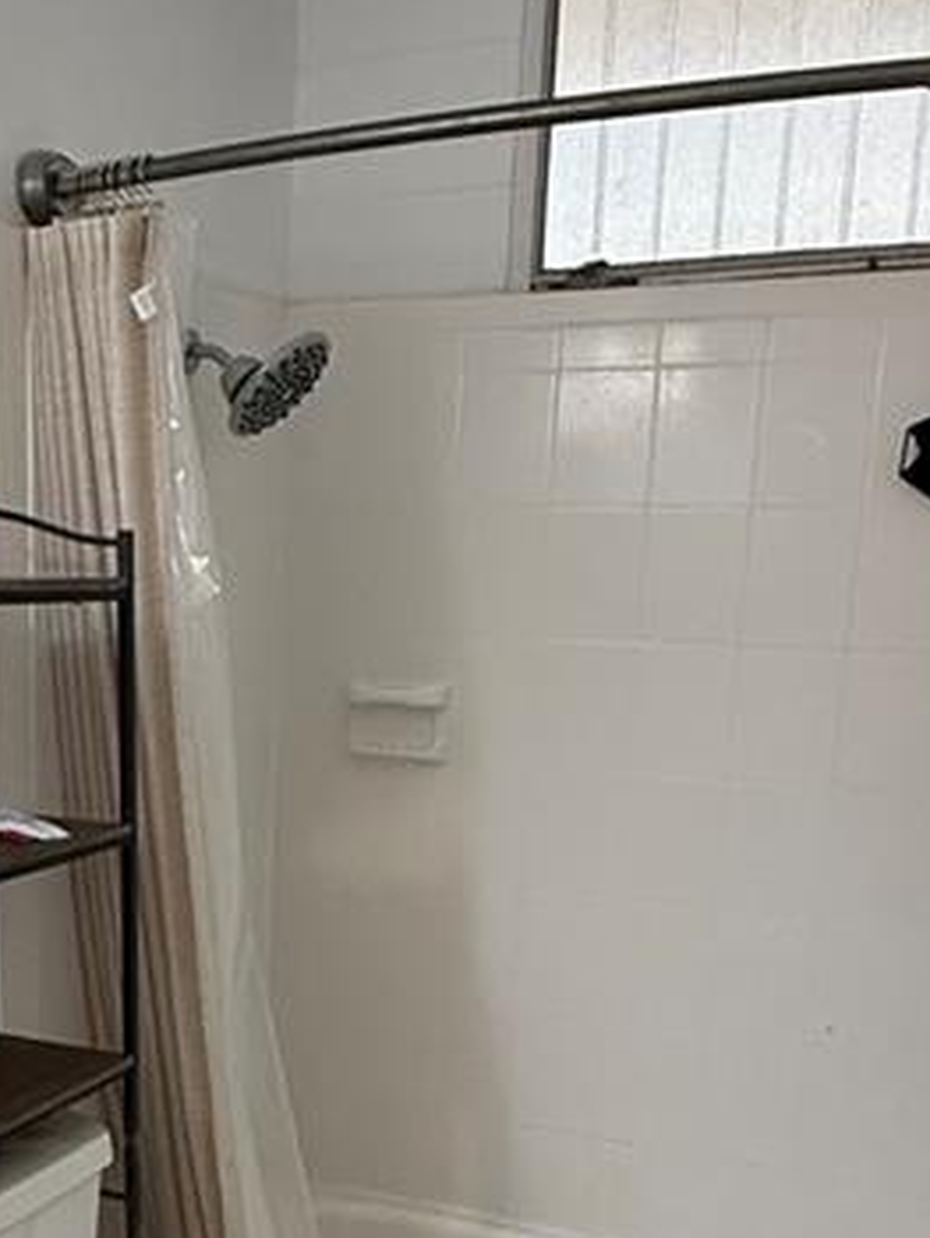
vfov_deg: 38.3
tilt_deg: -13.1
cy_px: 969
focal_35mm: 48
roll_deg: -1.5
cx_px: 131
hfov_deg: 29.3
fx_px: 1717
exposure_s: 1/120
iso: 200
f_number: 2.2
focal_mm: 2.22
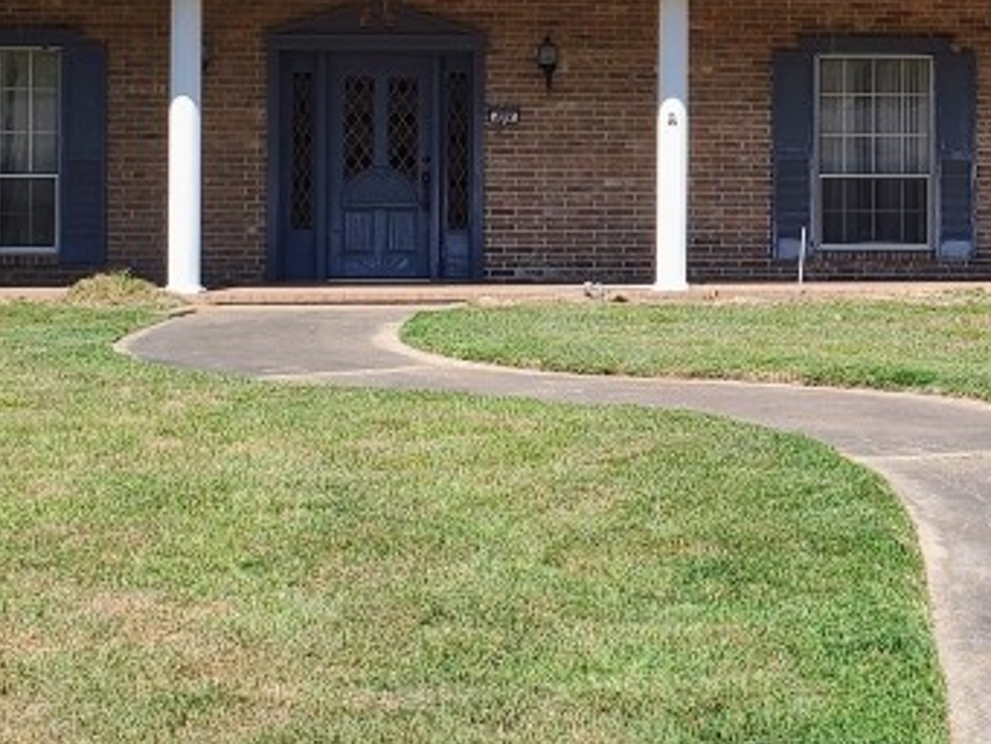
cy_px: 160
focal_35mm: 78
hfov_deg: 24.0
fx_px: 2234
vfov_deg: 18.7
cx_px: 965
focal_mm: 4.3
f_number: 2.4
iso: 50
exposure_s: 1/1263
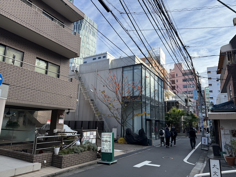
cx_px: 118
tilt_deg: +11.7
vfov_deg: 56.8
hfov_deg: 71.6
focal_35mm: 24
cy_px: 88
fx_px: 164
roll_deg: -0.8
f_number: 1.78
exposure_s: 1/2299
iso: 80
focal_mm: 6.76
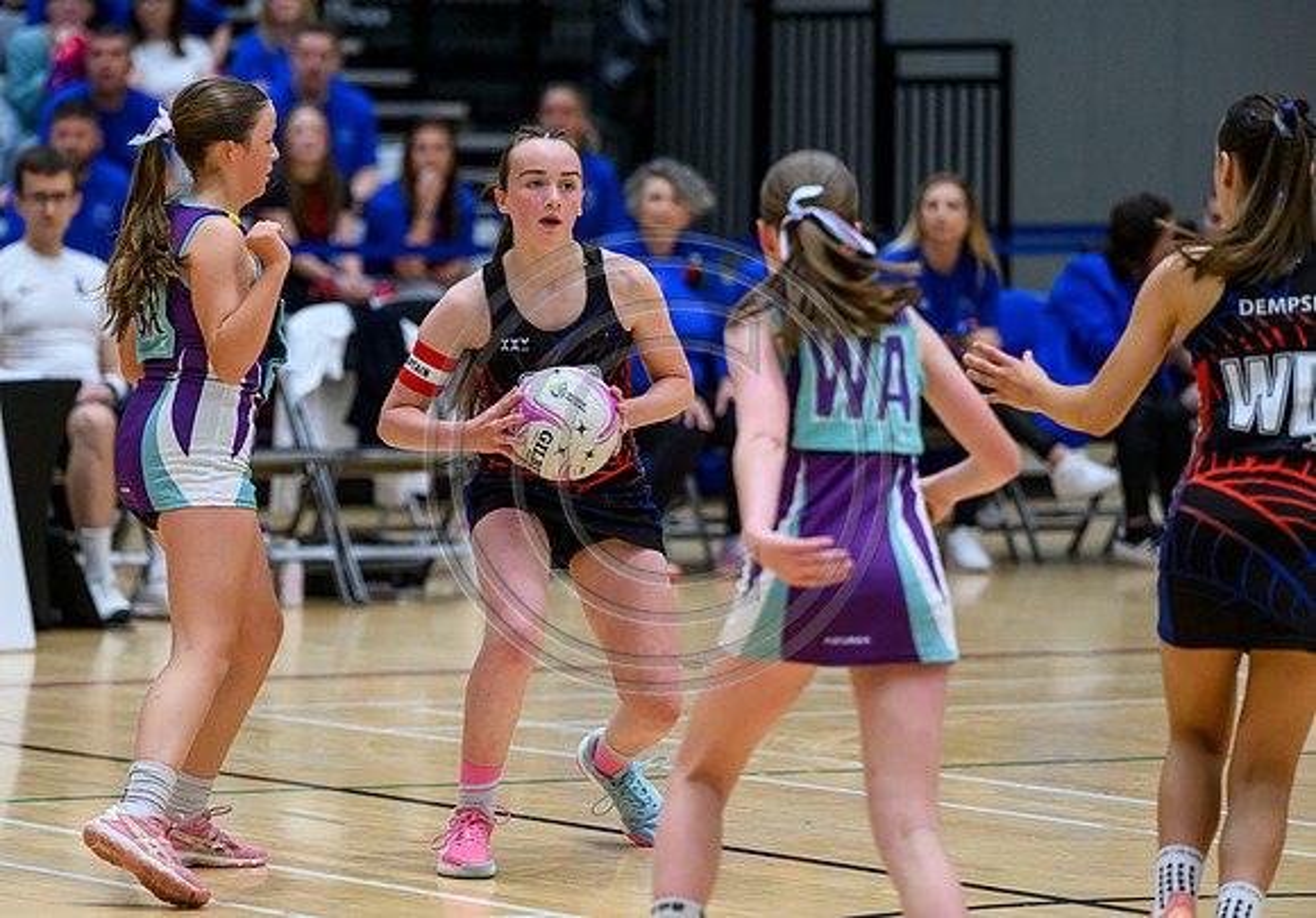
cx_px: 553
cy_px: 411
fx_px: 8471
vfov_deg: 6.2
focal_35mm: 228
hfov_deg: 8.9
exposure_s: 1/1000
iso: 5000
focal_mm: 200
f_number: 3.5
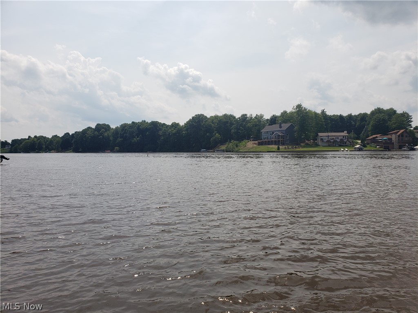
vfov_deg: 53.1
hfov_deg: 67.3
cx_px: 209
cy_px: 156
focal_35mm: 26
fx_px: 314
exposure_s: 1/2480
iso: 50
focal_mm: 4.3
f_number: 2.4
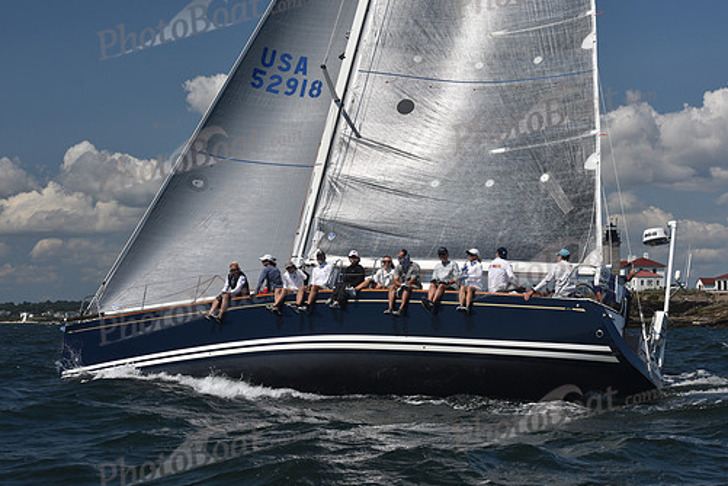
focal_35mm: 81
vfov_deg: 16.8
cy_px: 212
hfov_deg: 25.1
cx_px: 378
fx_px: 1638
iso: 250
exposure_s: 1/1000
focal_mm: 70
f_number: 8
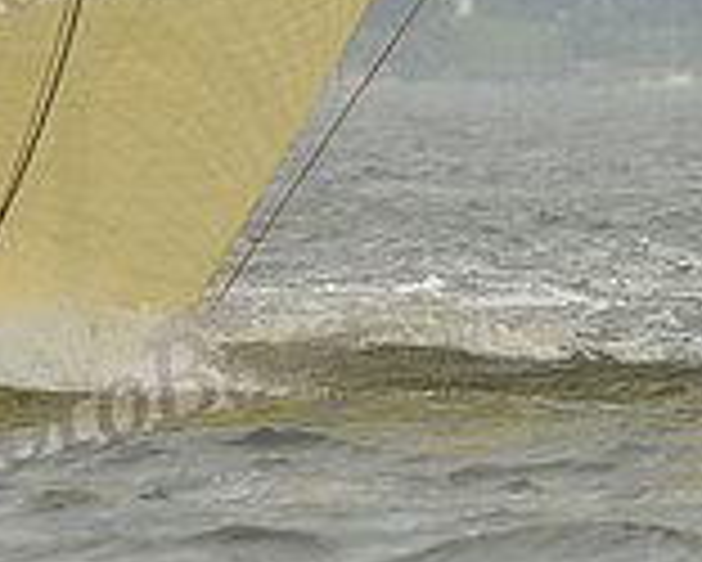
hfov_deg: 1.5
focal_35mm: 1254
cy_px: -241
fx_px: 26070
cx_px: -364
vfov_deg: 1.2
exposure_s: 1/800
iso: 280
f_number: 9
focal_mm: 360
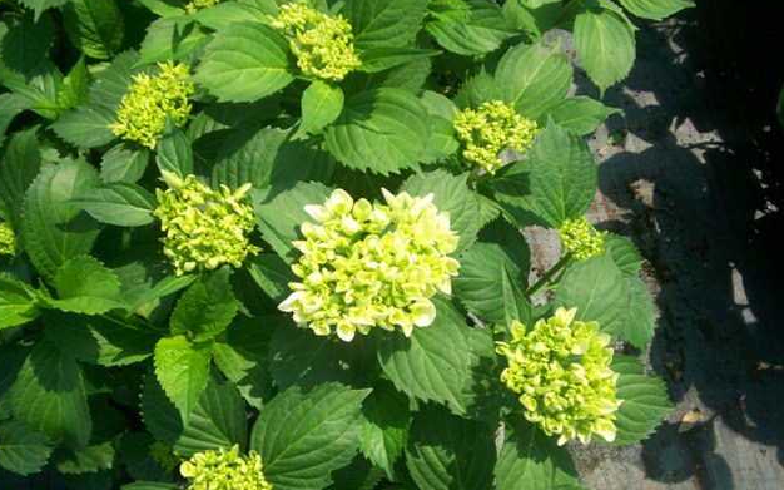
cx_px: 386
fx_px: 833
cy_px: 249
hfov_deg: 50.4
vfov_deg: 32.8
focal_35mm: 39
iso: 100
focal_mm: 5.9
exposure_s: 1/200
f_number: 4.5
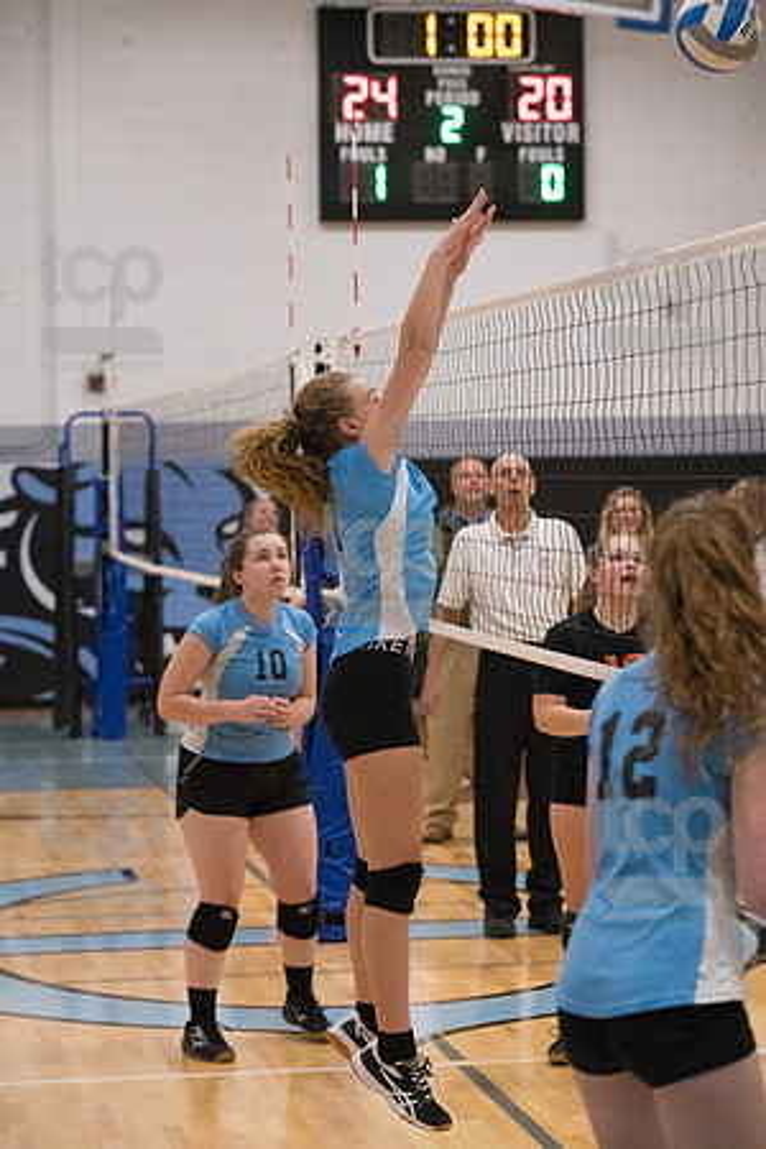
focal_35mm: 116
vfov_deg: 17.6
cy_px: 574
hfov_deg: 11.8
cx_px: 383
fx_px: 3702
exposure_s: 1/1000
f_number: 4.5
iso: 8000
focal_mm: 116
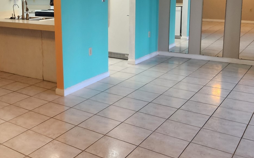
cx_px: 78
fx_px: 291
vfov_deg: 30.2
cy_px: 48
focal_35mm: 42
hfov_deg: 46.2
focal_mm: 5.4
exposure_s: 1/120
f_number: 1.8
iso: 200
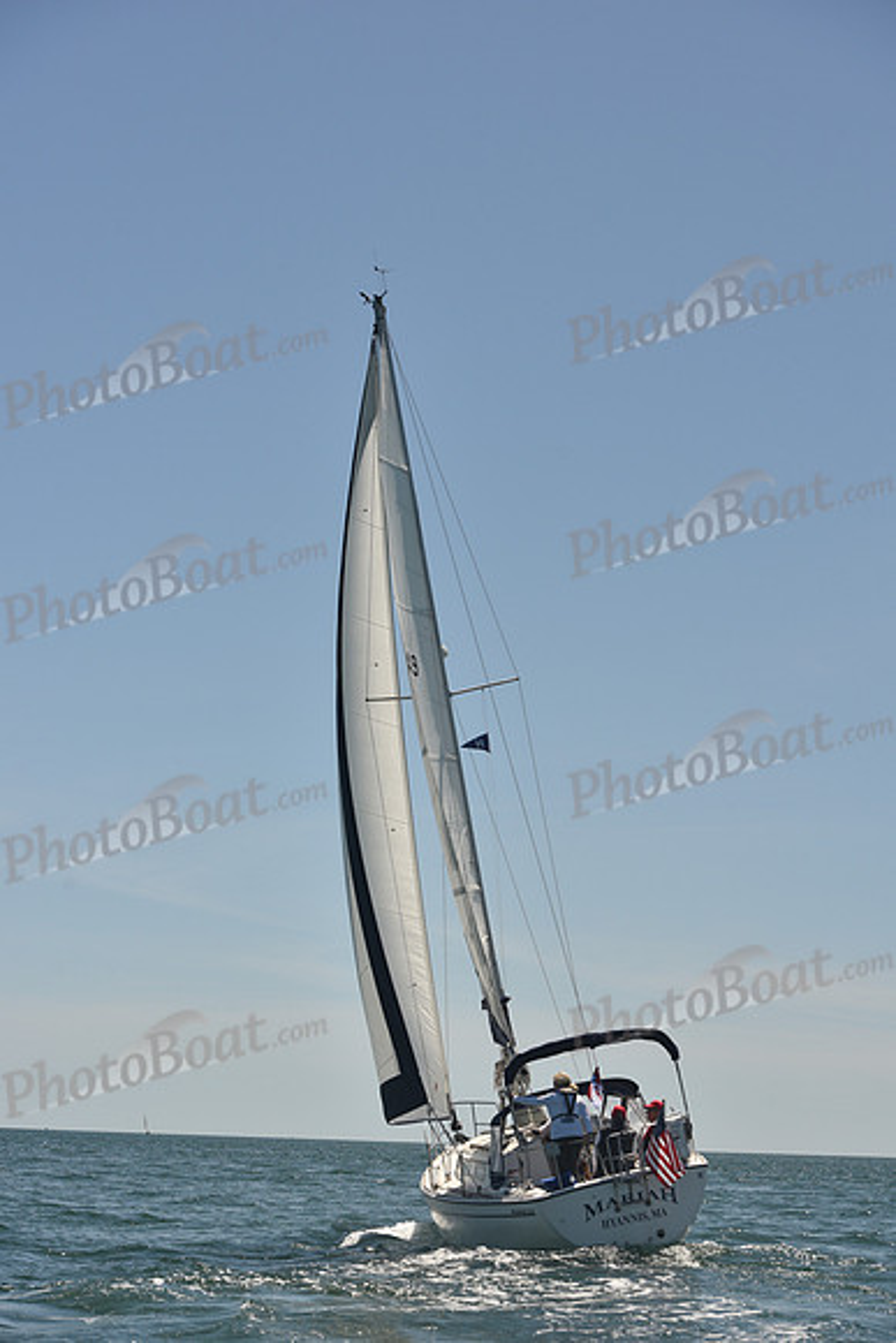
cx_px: 448
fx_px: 2612
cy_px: 672
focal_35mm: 70
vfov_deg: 28.8
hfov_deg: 19.5
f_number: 7.1
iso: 250
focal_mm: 70
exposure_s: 1/800
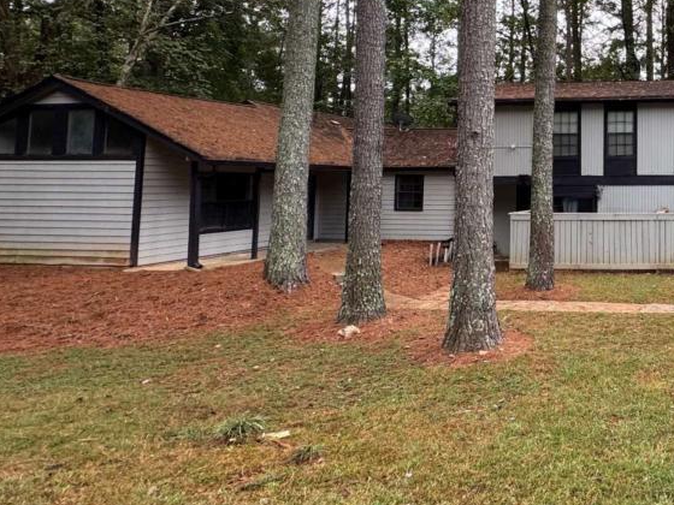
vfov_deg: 45.5
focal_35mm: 30
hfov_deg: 49.9
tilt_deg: +4.0
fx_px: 584
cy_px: 139
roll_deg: -1.2
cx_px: 660
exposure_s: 1/99
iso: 80
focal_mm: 2.22
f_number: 2.2
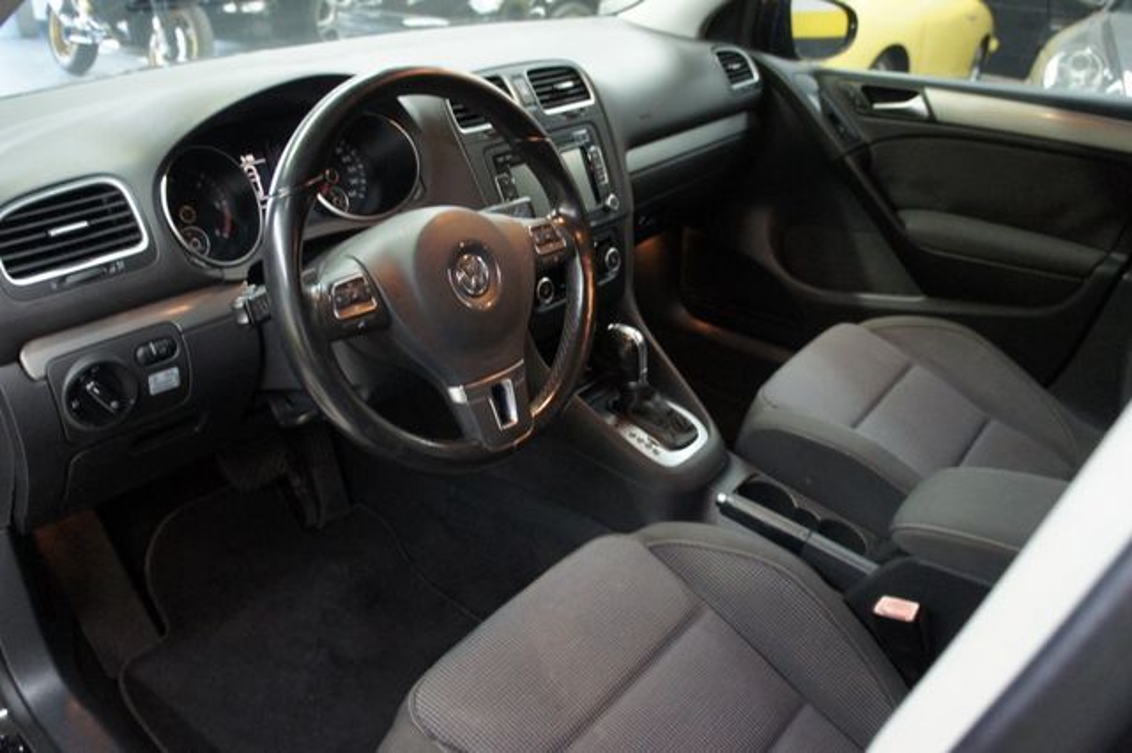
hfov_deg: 67.4
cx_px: 566
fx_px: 849
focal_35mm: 27
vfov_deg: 47.9
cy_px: 376
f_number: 3.5
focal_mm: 18
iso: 1600
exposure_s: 1/30
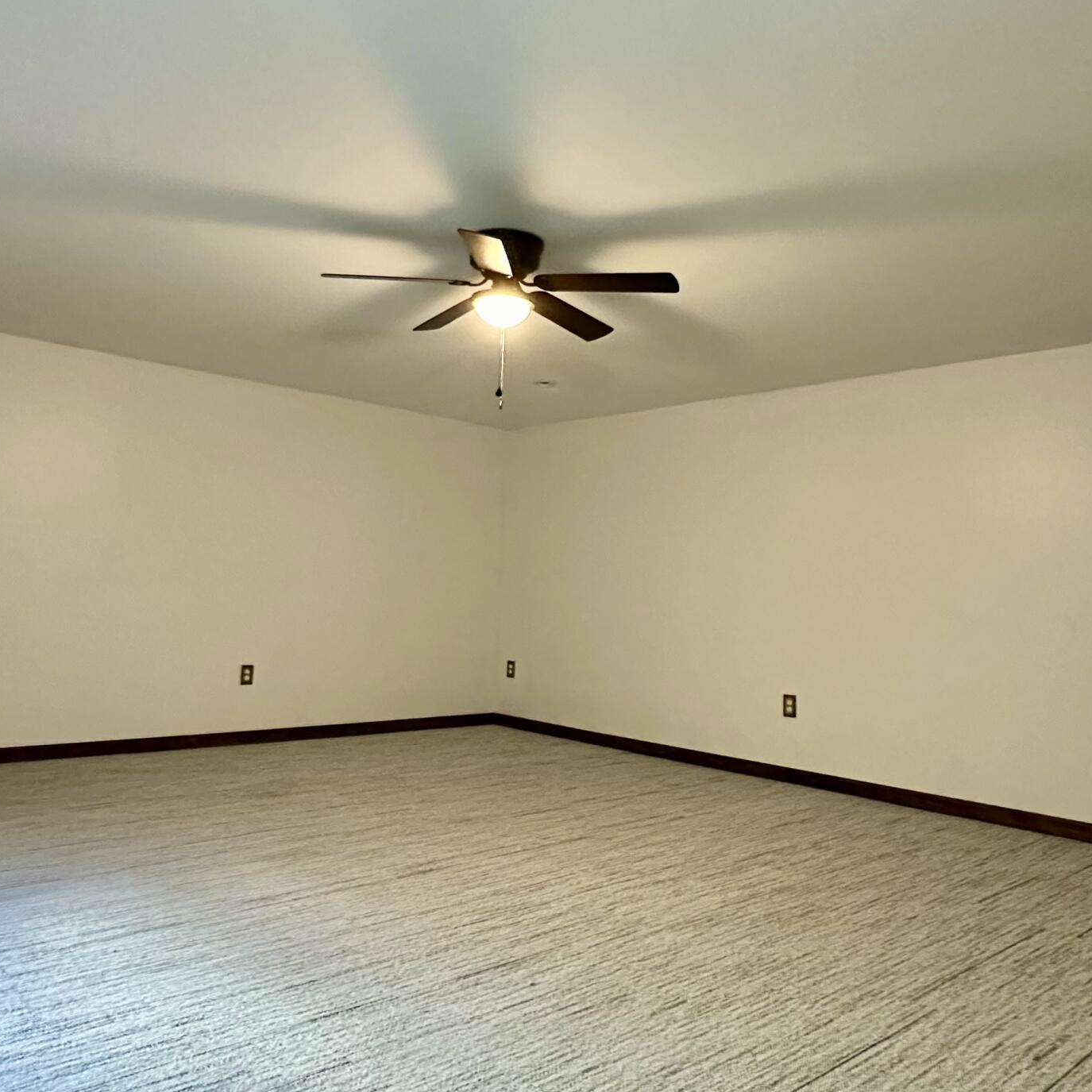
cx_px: 531
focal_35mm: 27
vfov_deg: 59.1
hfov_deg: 59.1
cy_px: 544
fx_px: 964
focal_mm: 2.22
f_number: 2.2
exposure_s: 1/60
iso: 800
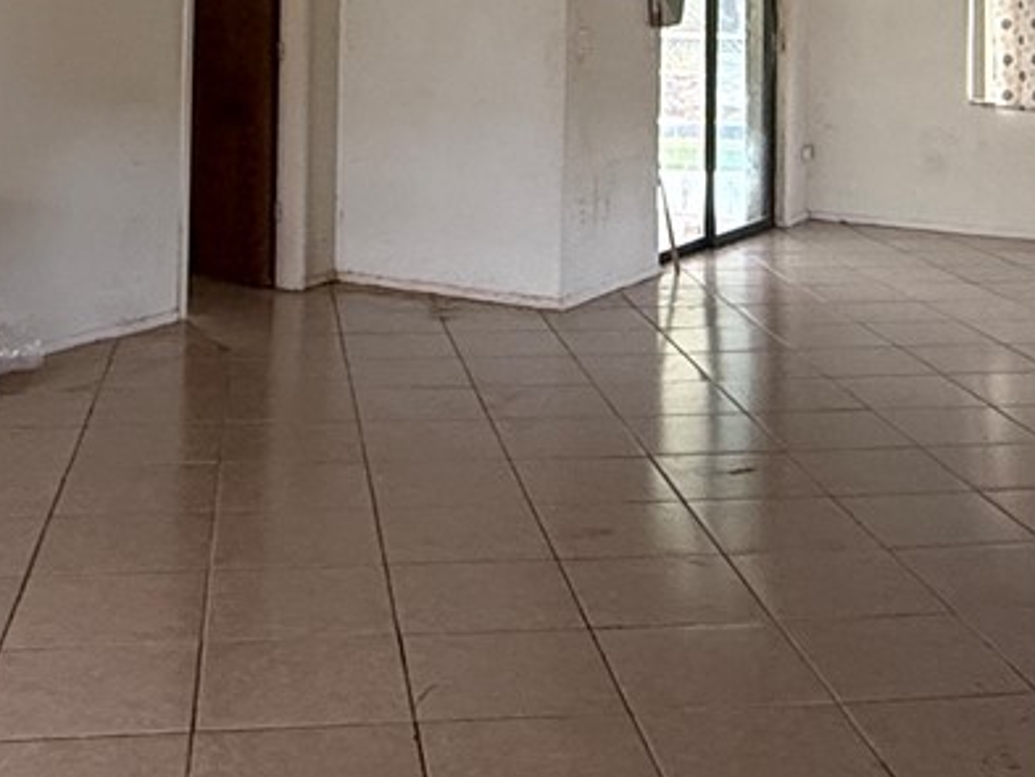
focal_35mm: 57
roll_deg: -0.9
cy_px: -171
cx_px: 516
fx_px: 1705
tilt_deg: +5.2
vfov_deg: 23.3
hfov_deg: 33.8
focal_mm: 2.22
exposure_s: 1/99
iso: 200
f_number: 2.2
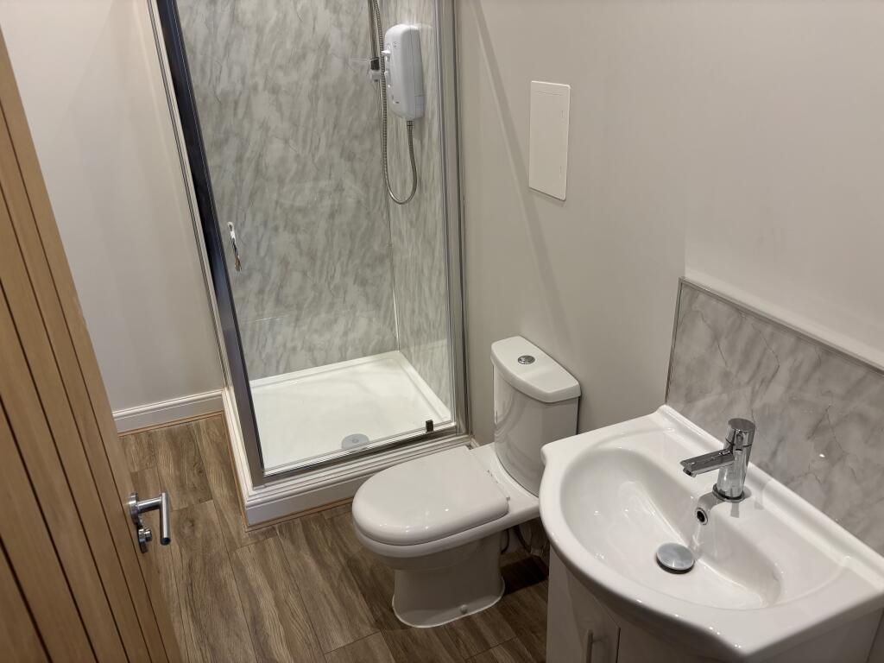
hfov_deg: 67.3
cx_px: 442
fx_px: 664
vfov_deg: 53.1
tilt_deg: -24.7
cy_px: 332
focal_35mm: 26
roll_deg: +2.7
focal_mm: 5.96
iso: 80
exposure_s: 1/100
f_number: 1.6
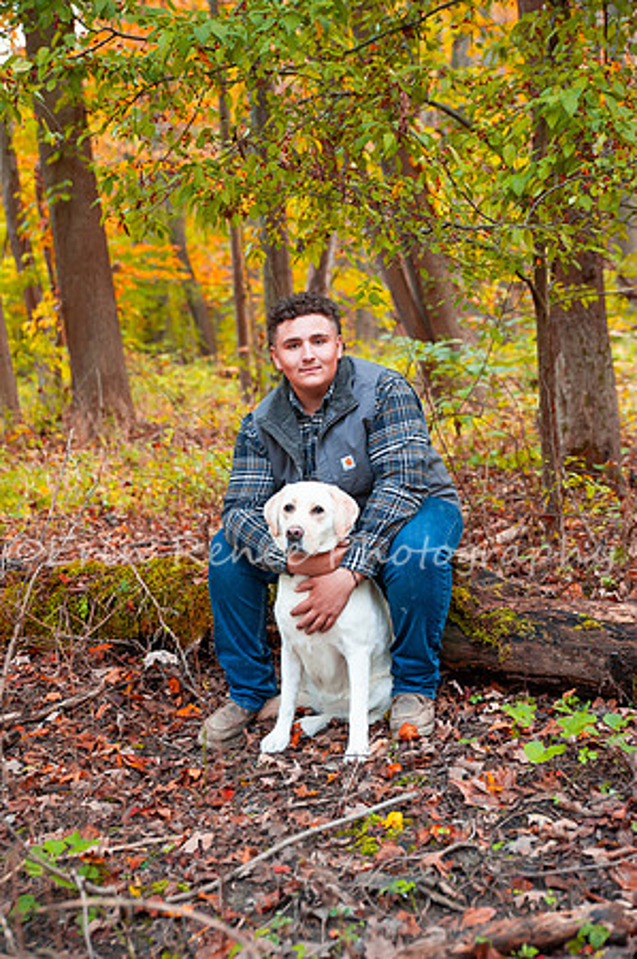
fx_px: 1224
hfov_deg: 29.2
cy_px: 480
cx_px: 318
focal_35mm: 46
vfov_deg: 42.8
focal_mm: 46
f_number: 2.8
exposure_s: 1/100
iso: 800
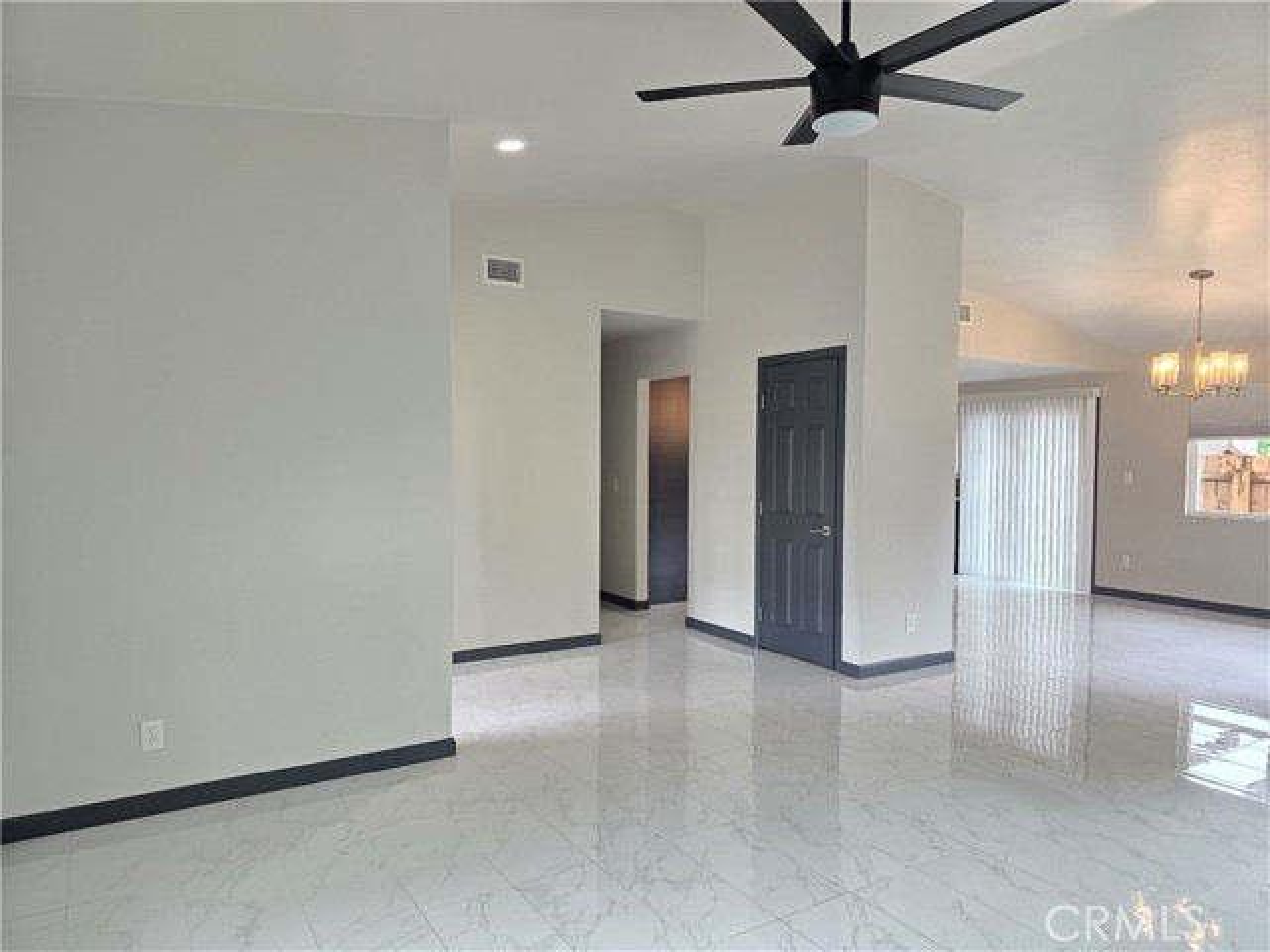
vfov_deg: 58.9
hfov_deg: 73.9
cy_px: 476
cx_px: 635
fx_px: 844
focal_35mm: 23
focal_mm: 6.3
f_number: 1.7
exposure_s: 1/120
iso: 125
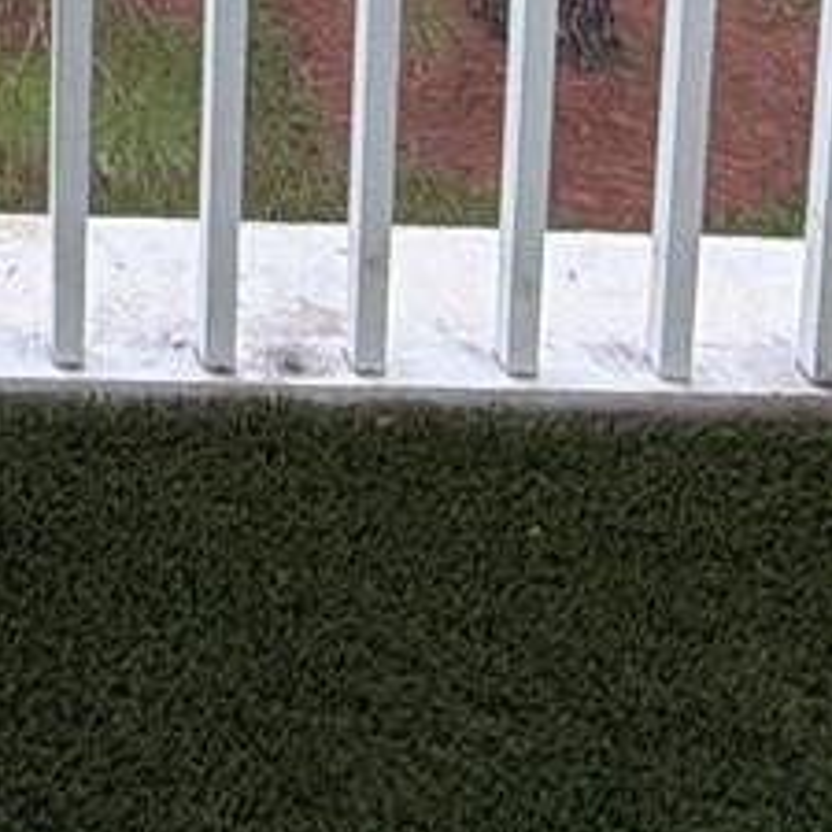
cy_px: -1279
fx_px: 2393
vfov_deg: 13.3
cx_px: -658
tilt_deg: -8.2
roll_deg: +1.8
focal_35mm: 88
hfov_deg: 16.5
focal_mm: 2.22
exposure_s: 1/346
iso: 50
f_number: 2.2
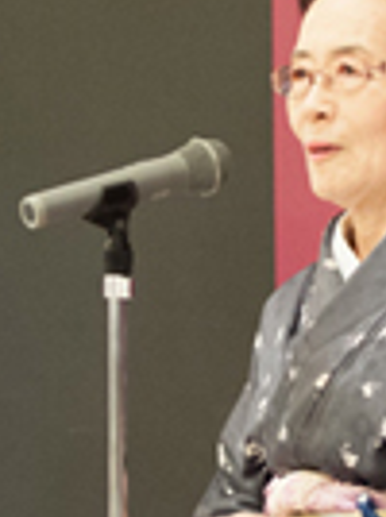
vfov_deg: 12.3
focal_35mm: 161
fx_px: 2401
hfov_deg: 9.2
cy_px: 235
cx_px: 313
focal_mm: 35
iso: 2800
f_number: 2.8
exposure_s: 1/100
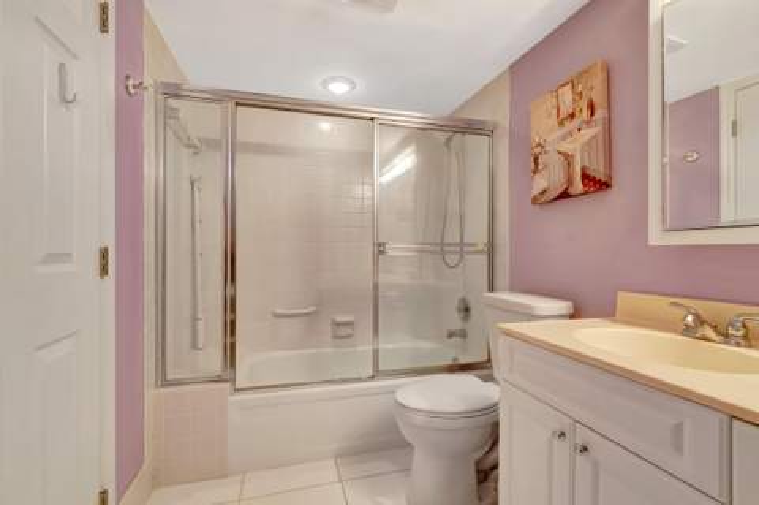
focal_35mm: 15
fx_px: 316
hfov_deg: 100.4
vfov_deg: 77.2
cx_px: 380
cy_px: 252
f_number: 8
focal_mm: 10
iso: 4000
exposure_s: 1/15
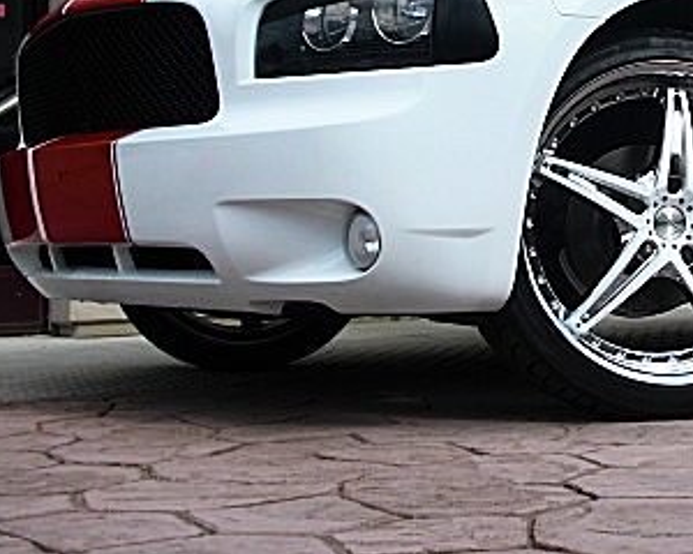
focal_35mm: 75
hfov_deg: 24.7
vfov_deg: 20.3
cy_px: 169
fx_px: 1538
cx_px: 619
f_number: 2.8
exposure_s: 1/1000
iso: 50
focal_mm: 6.3
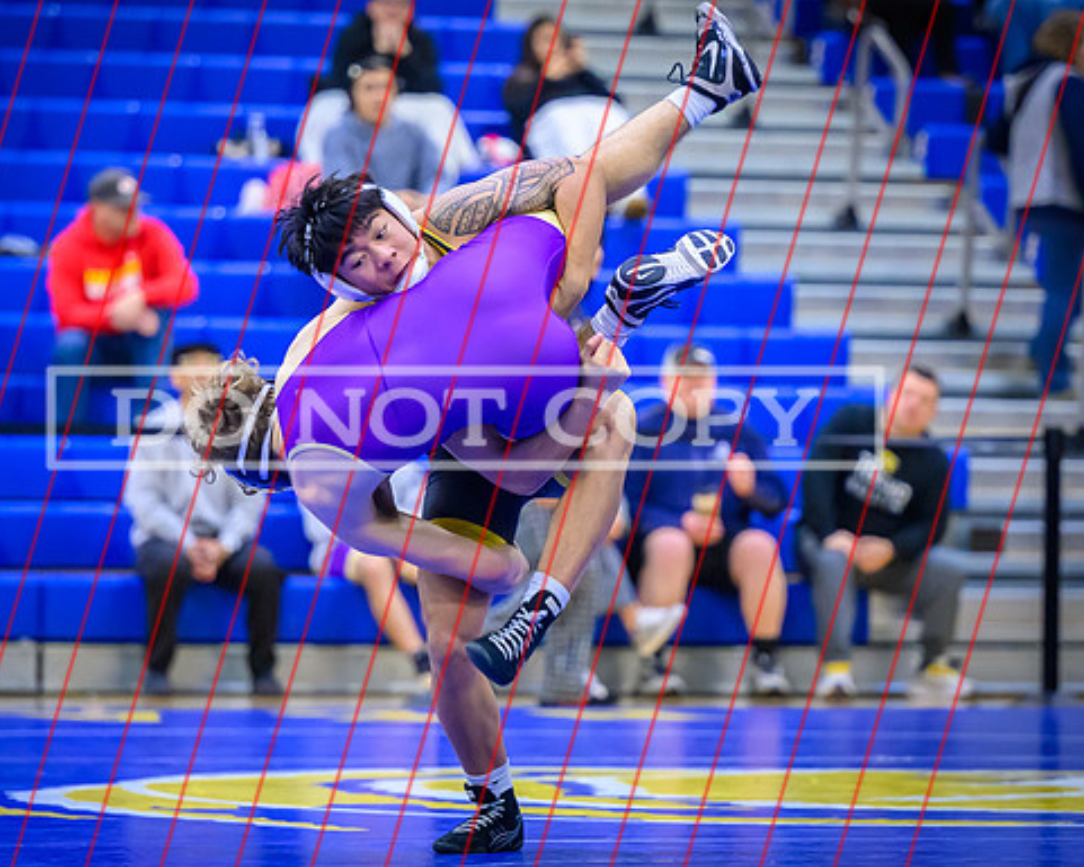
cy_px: 372
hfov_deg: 9.1
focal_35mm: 213
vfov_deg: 7.3
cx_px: 565
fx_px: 6835
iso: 6400
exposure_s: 1/640
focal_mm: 135
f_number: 2.8
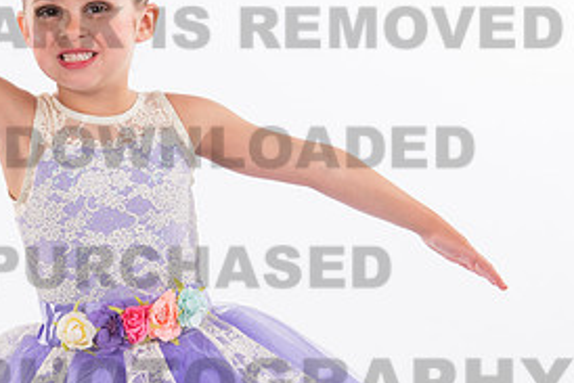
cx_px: 136
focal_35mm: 343
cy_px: 199
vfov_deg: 4.0
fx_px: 5472
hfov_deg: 6.0
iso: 320
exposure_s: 1/160
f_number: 11
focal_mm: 150
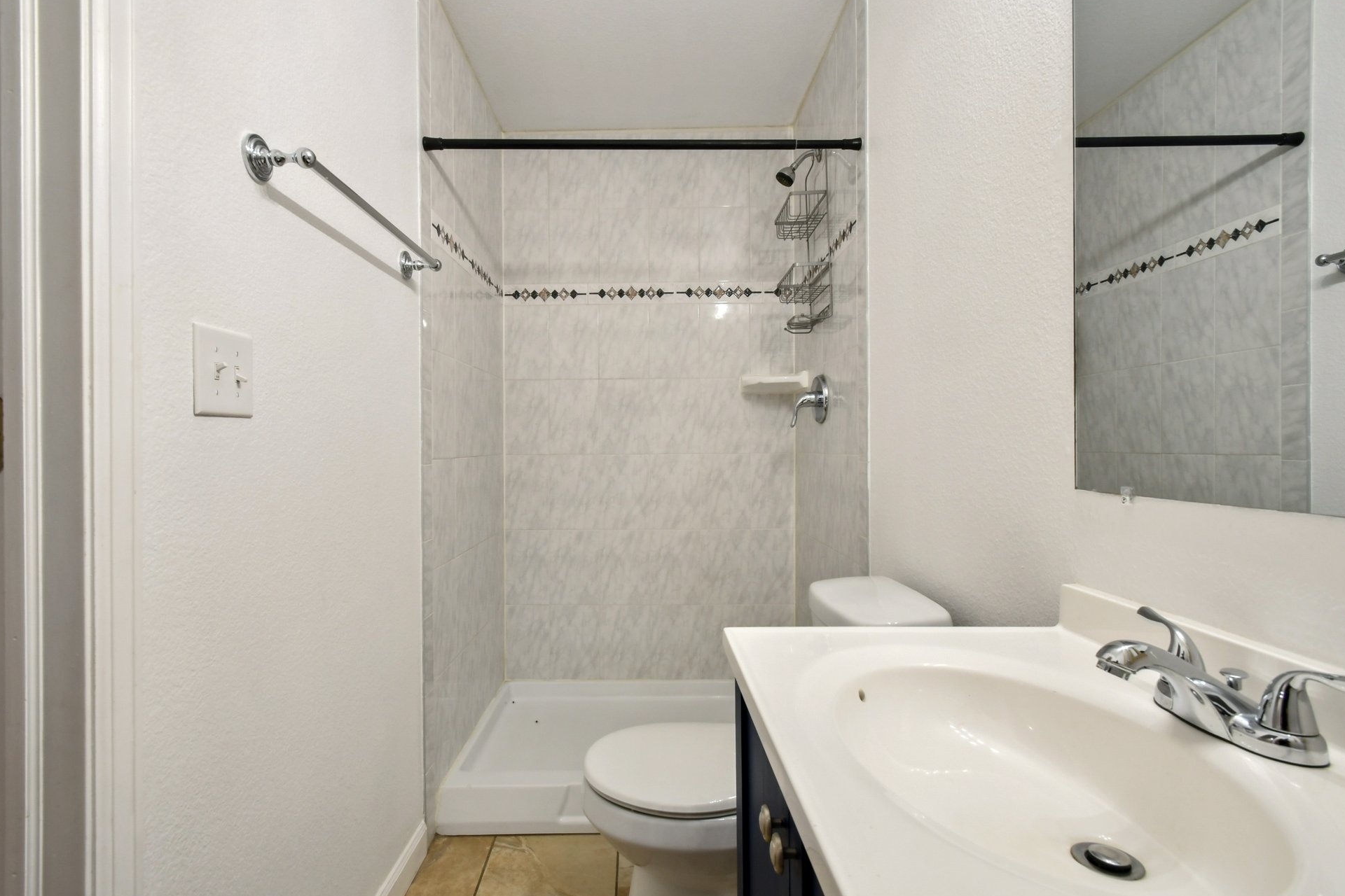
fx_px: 598
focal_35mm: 16
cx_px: 658
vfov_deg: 73.7
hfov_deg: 96.7
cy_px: 437
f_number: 11
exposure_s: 1/13
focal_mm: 10
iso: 400
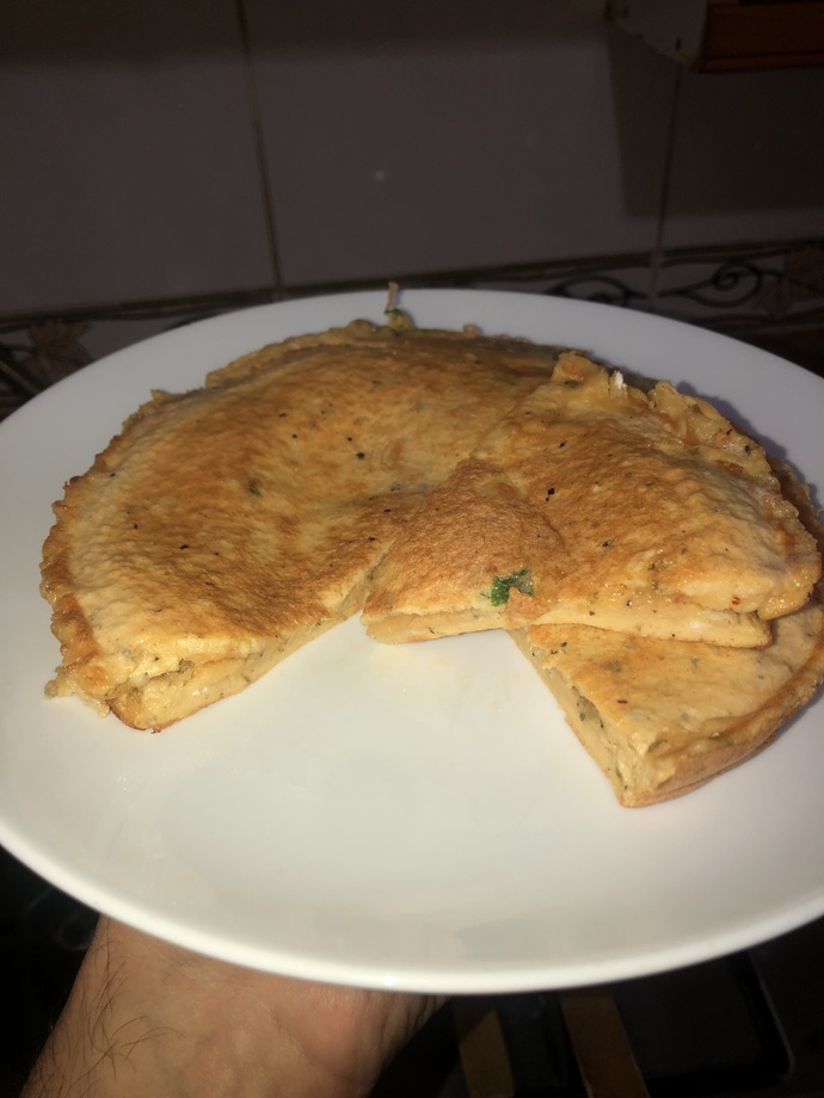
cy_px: 549
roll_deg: +3.3
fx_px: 889
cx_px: 412
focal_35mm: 28
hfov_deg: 49.7
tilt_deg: -38.1
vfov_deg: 63.4
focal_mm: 3.99
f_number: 1.8
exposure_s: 1/41
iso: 20
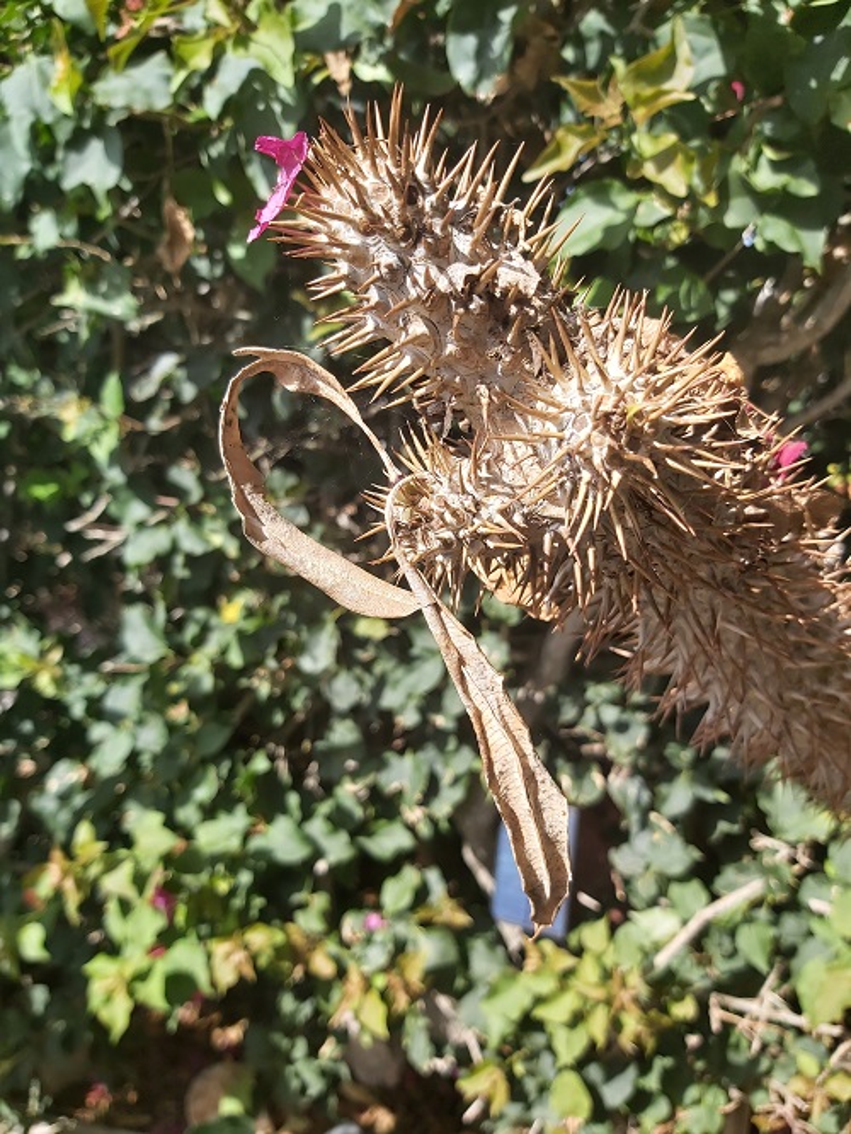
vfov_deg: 67.3
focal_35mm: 26
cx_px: 426
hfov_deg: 53.1
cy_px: 567
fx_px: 852
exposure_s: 1/1117
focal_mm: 3.92
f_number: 1.7
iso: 64
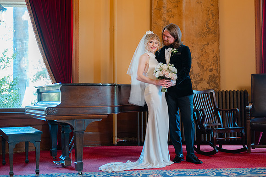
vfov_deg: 24.9
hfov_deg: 36.5
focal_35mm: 54
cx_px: 143
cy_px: 84
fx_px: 403
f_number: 1.8
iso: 400
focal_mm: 50
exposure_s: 1/80
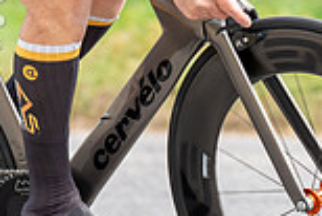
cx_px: 44
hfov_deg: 3.5
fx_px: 5273
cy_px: -168
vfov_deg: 2.3
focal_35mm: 589
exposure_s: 1/1000
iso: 640
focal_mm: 136
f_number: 4
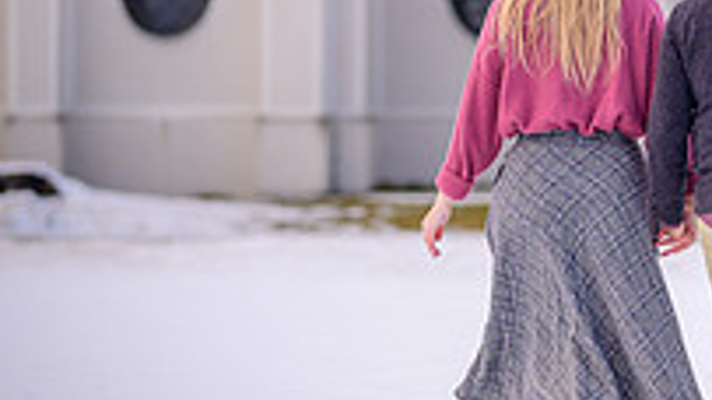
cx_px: 933
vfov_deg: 3.2
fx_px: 7096
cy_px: 53
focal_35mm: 376
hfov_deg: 5.7
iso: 250
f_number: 2.8
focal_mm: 125
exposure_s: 1/500
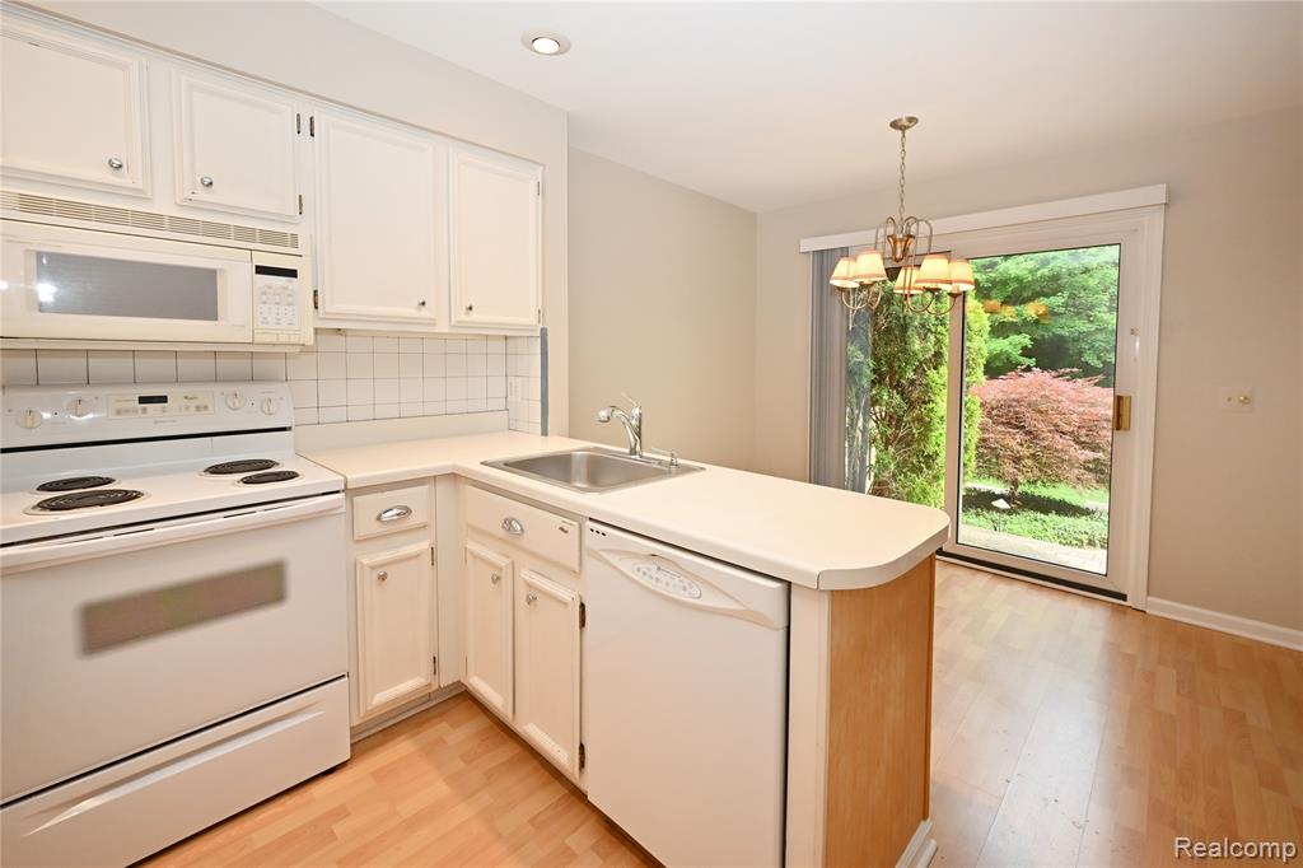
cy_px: 434
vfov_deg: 81.2
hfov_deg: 104.3
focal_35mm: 14
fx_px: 507
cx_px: 652
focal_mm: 14
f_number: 10
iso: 1000
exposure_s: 1/60
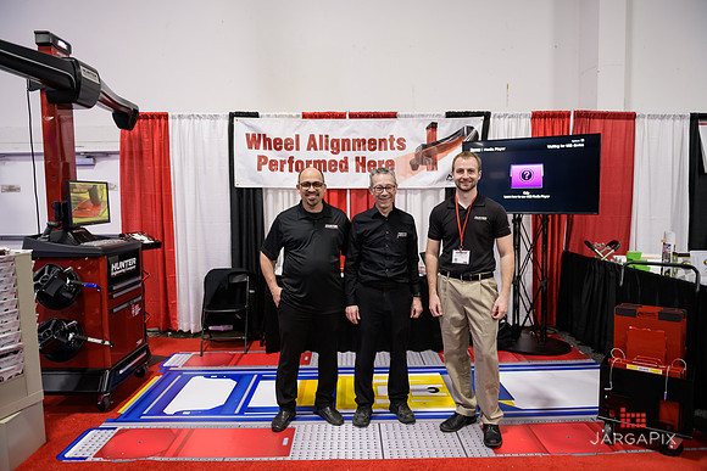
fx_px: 471
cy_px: 236
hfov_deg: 73.7
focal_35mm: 24
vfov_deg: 53.2
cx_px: 354
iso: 1000
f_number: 3.2
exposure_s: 1/125
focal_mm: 24
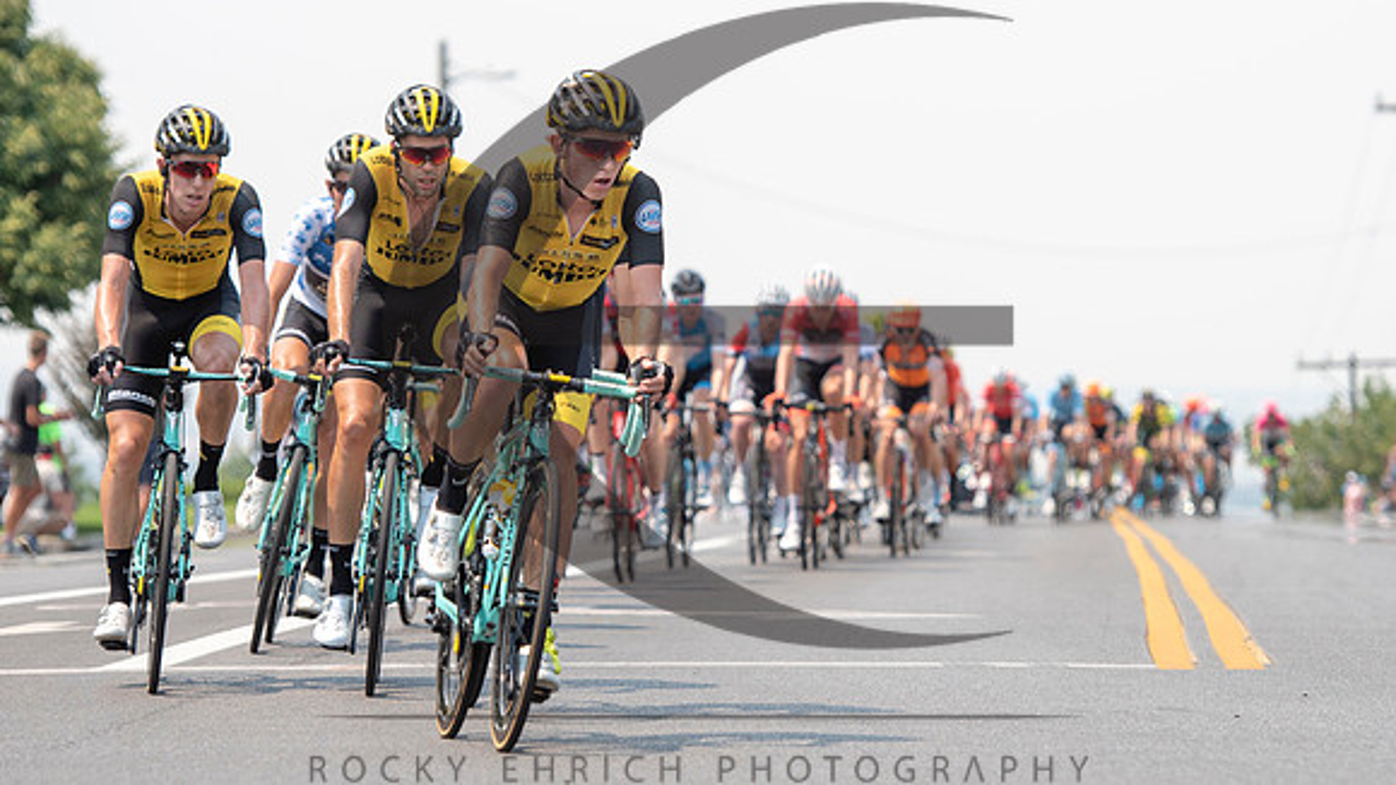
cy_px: 303
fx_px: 8590
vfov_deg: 5.2
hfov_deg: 9.3
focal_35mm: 232
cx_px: 789
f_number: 4
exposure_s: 1/1250
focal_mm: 140
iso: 100
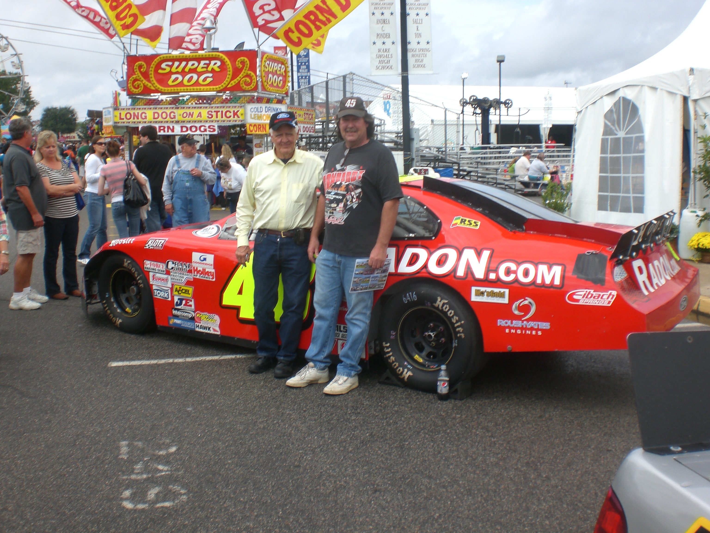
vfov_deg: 37.7
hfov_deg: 49.0
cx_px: 355
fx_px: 779
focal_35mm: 38
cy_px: 266
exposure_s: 1/250
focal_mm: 6.3
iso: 50
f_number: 4.4
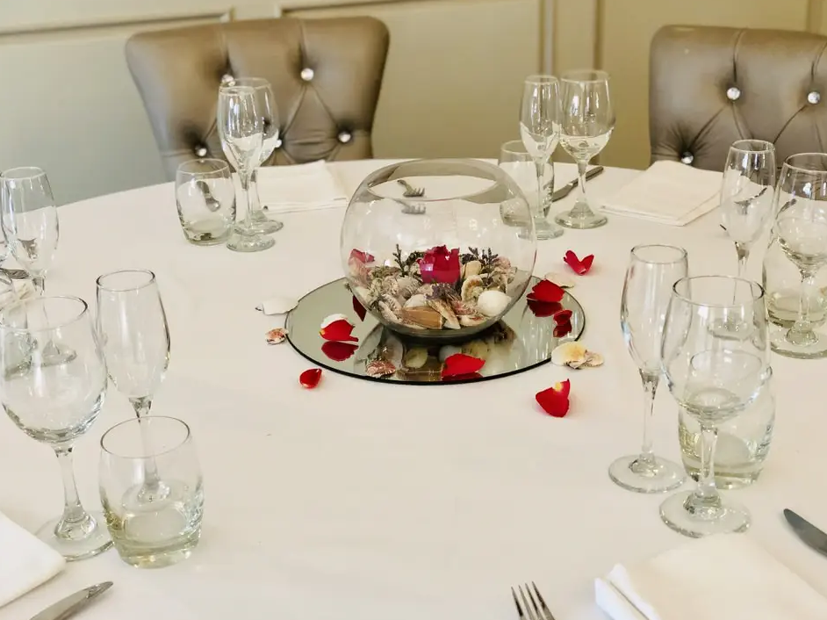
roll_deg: +2.0
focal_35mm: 53
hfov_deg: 36.2
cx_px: 416
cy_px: 310
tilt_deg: -22.4
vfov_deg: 27.5
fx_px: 1266
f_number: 2.4
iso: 125
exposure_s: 1/33
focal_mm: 6
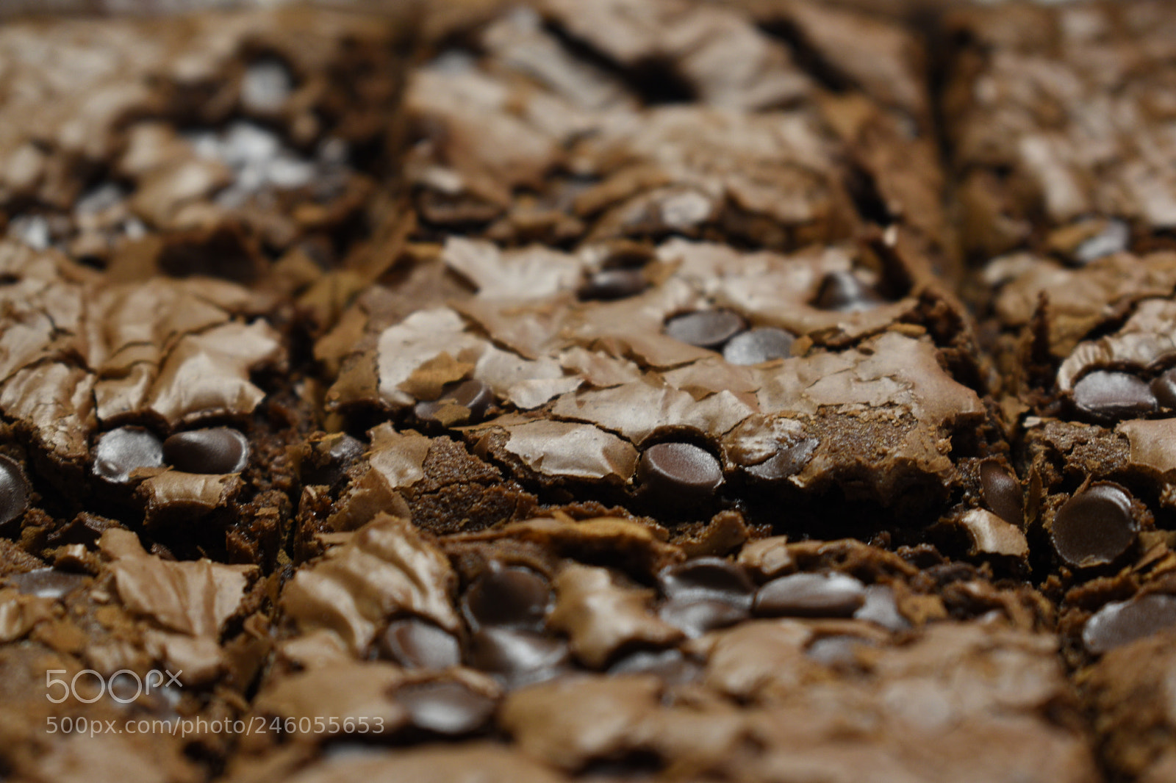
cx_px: 588
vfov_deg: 16.5
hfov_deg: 24.6
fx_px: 2694
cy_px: 392
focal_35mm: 82
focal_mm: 55
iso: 320
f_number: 5.6
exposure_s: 1/4
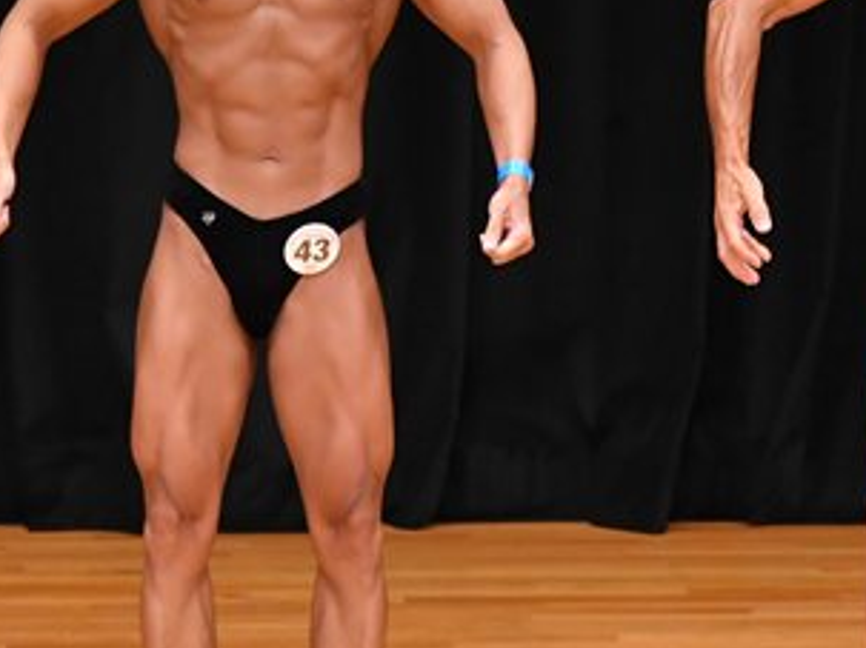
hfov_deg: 2.8
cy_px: 220
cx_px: 633
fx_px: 17505
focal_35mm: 700
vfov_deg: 2.1
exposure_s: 1/400
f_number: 5.6
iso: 4000
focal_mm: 190
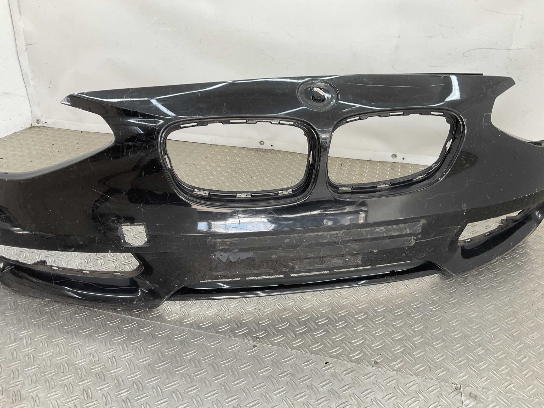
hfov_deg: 61.7
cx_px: 272
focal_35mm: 29
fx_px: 456
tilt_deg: -28.1
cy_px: 204
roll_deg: +0.9
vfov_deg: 48.2
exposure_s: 1/105
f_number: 1.8
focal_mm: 3
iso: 16
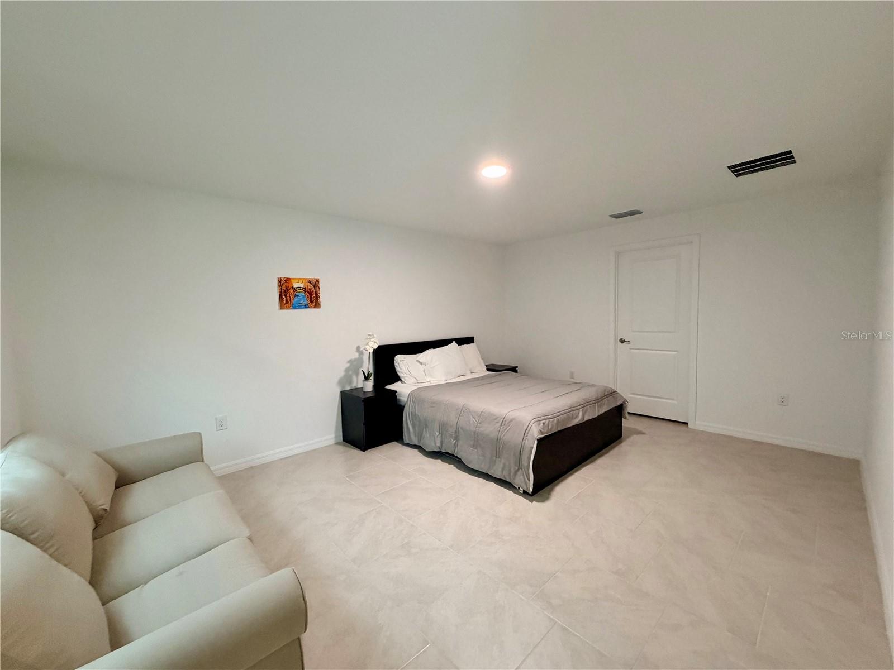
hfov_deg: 102.1
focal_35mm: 14
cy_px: 335
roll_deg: +2.0
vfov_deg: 85.7
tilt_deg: -3.2
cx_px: 447
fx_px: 362
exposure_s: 1/60
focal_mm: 2.22
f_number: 2.2
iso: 400
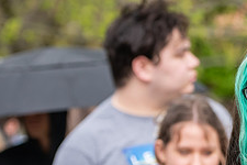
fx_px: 1502
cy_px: 134
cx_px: 254
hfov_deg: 9.3
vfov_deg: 6.3
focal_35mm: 219
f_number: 3.5
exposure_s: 1/320
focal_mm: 85
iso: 640
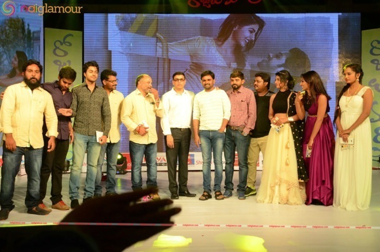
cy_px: 126
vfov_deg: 34.1
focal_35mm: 39
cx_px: 190
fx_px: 411
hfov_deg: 49.6
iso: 1250
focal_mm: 26
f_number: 6.3
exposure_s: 1/125
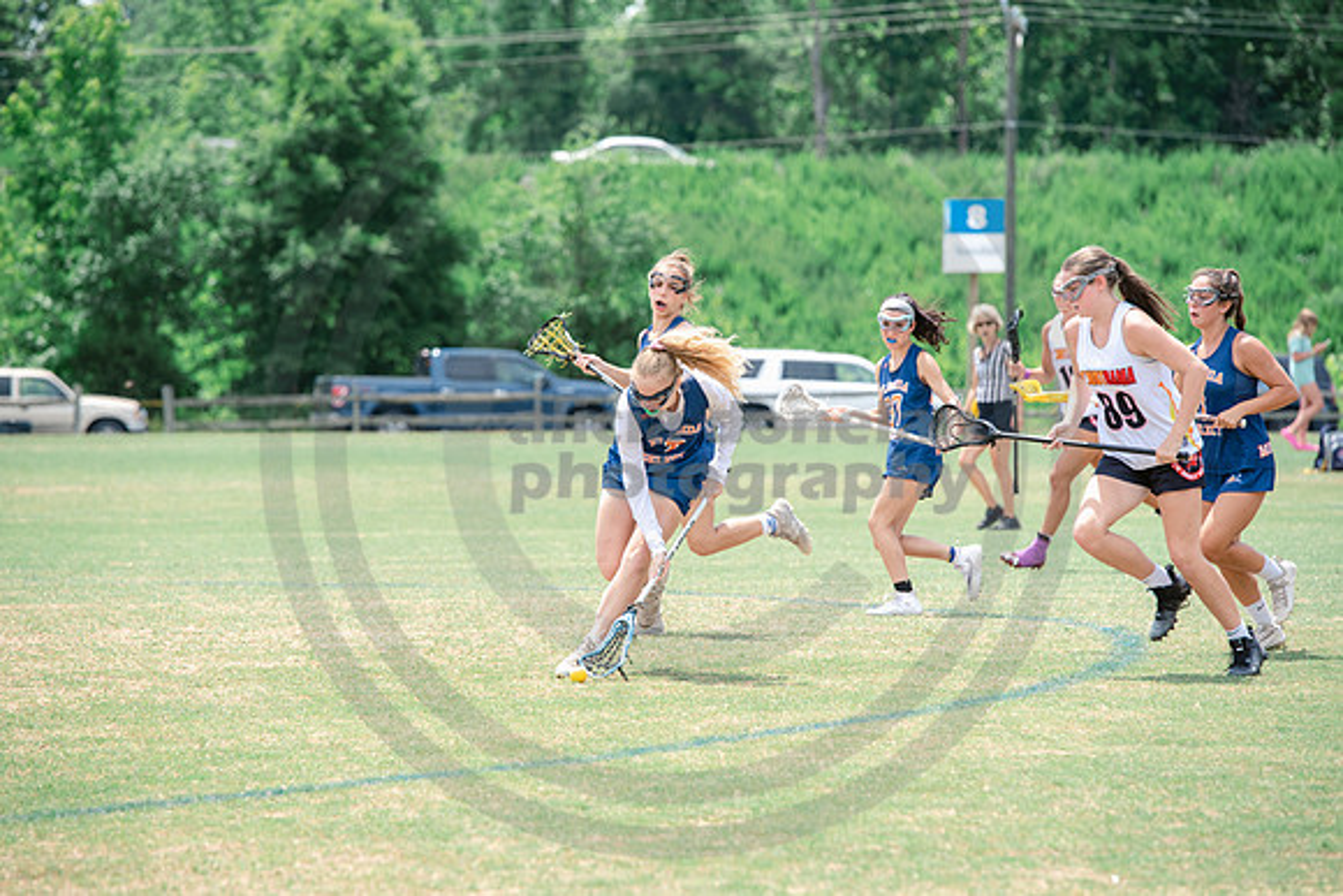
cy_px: 448
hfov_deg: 10.3
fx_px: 7463
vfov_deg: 6.9
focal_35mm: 200
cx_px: 672
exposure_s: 1/1250
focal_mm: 200
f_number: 4.5
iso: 250
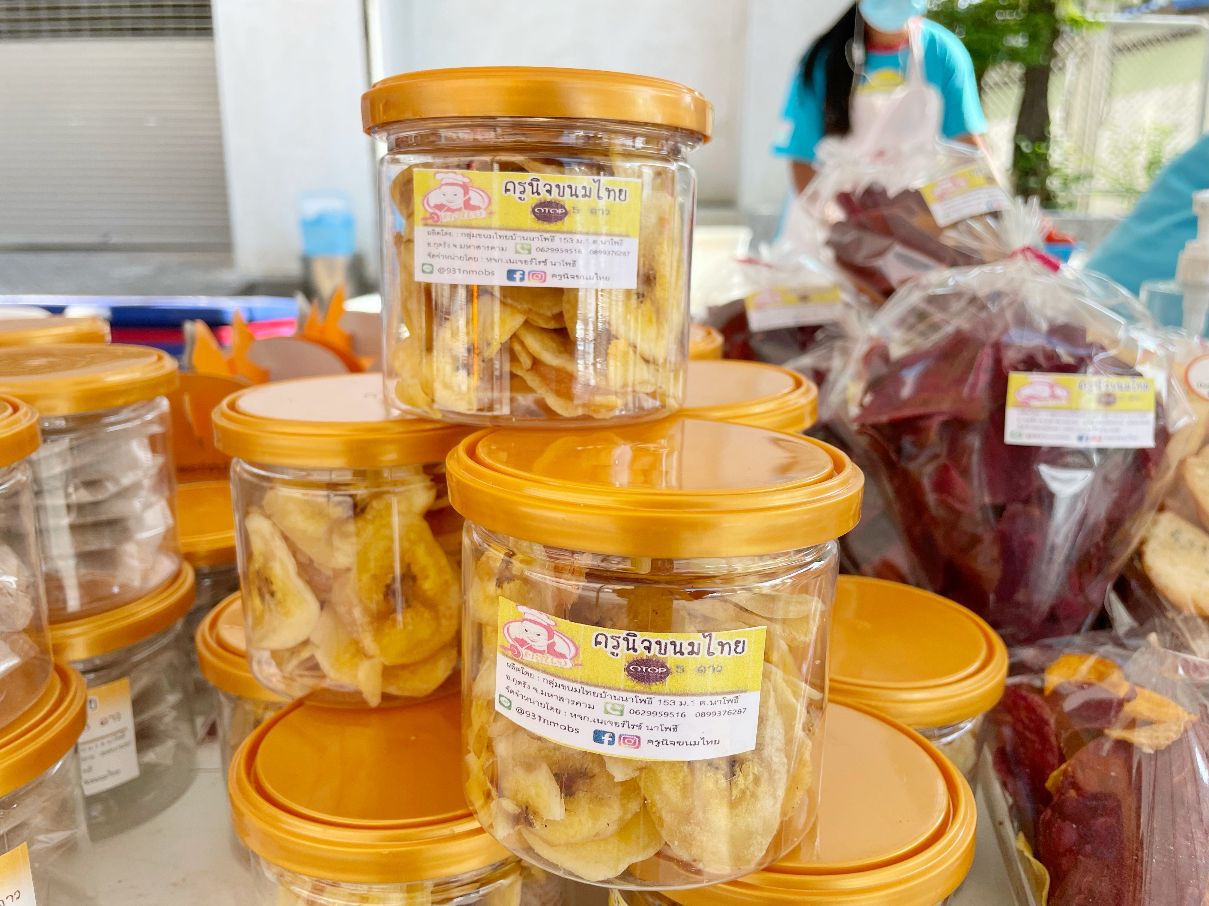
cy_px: 453
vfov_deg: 53.1
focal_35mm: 26
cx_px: 604
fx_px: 908
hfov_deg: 67.3
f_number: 1.6
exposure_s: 1/666
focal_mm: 4.2
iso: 32
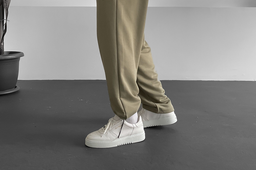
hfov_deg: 47.4
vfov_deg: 32.2
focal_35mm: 41
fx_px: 292
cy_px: 50
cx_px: 129
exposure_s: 1/120
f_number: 1.8
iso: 40
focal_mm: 3
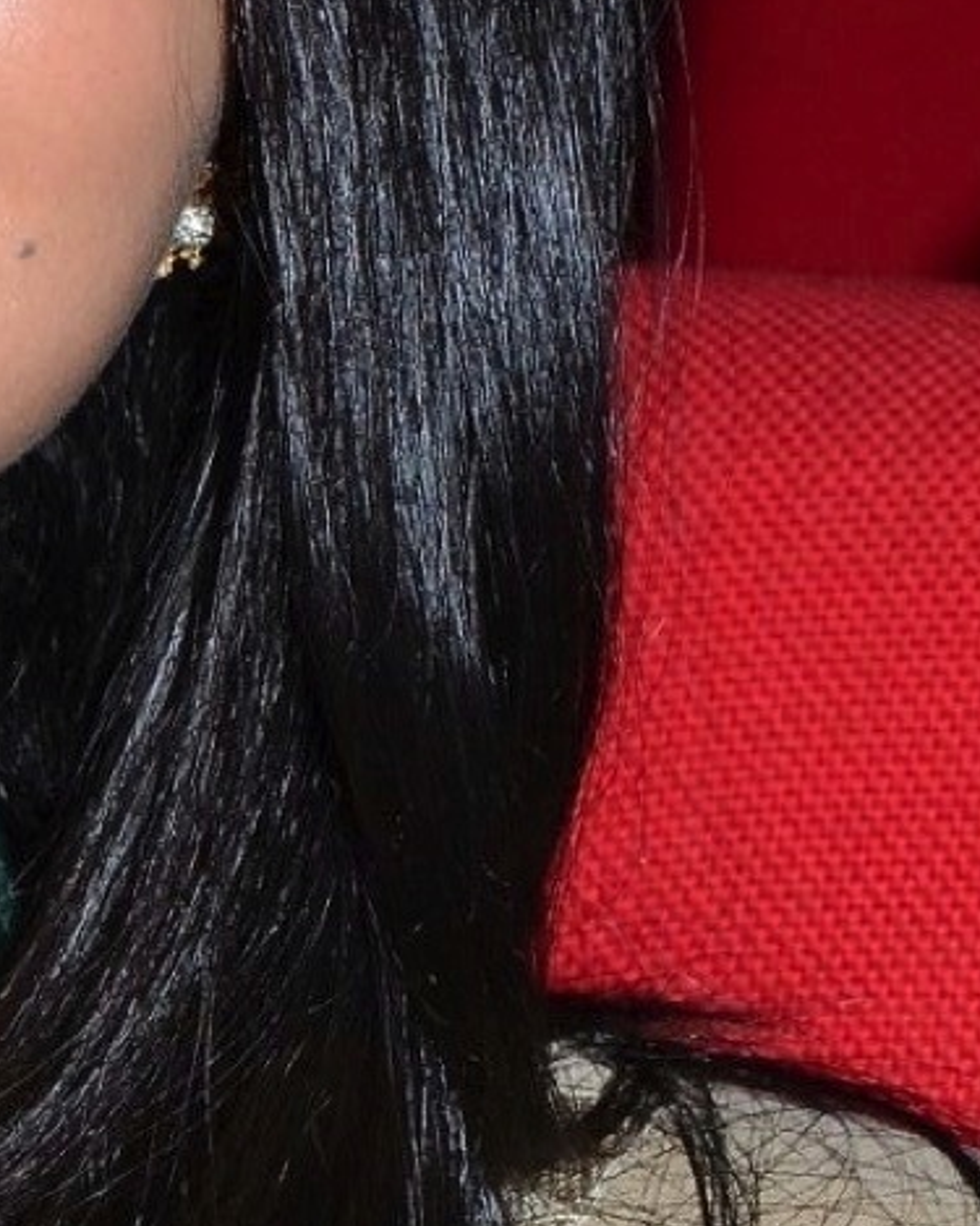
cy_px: 827
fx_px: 20665
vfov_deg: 3.4
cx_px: -455
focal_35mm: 570
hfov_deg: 2.7
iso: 500
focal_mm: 105
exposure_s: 1/125
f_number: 7.1
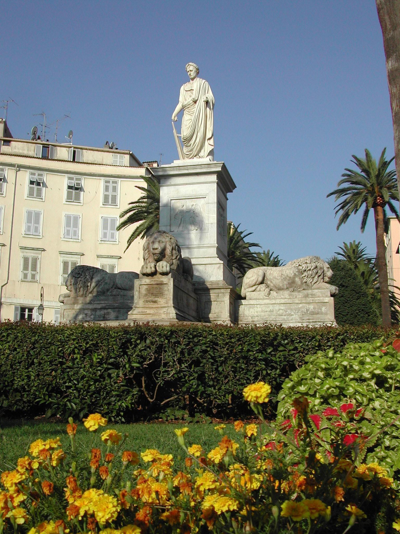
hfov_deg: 37.7
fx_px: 585
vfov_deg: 49.0
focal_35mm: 38
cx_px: 200
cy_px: 267
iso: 100
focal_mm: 8
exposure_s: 1/291
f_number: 7.6
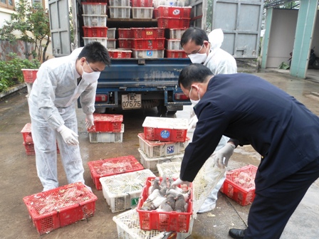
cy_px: 120
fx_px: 286
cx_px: 160
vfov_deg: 45.4
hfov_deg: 58.4
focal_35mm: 31
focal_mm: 5.6
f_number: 3
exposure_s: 1/40
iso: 80
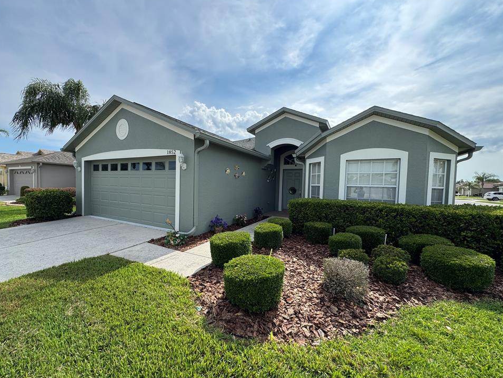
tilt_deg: -2.6
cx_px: 236
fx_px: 218
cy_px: 196
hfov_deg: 98.1
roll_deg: -2.0
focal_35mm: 15
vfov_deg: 81.7
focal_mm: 2.22
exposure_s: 1/1178
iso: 40
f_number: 2.2
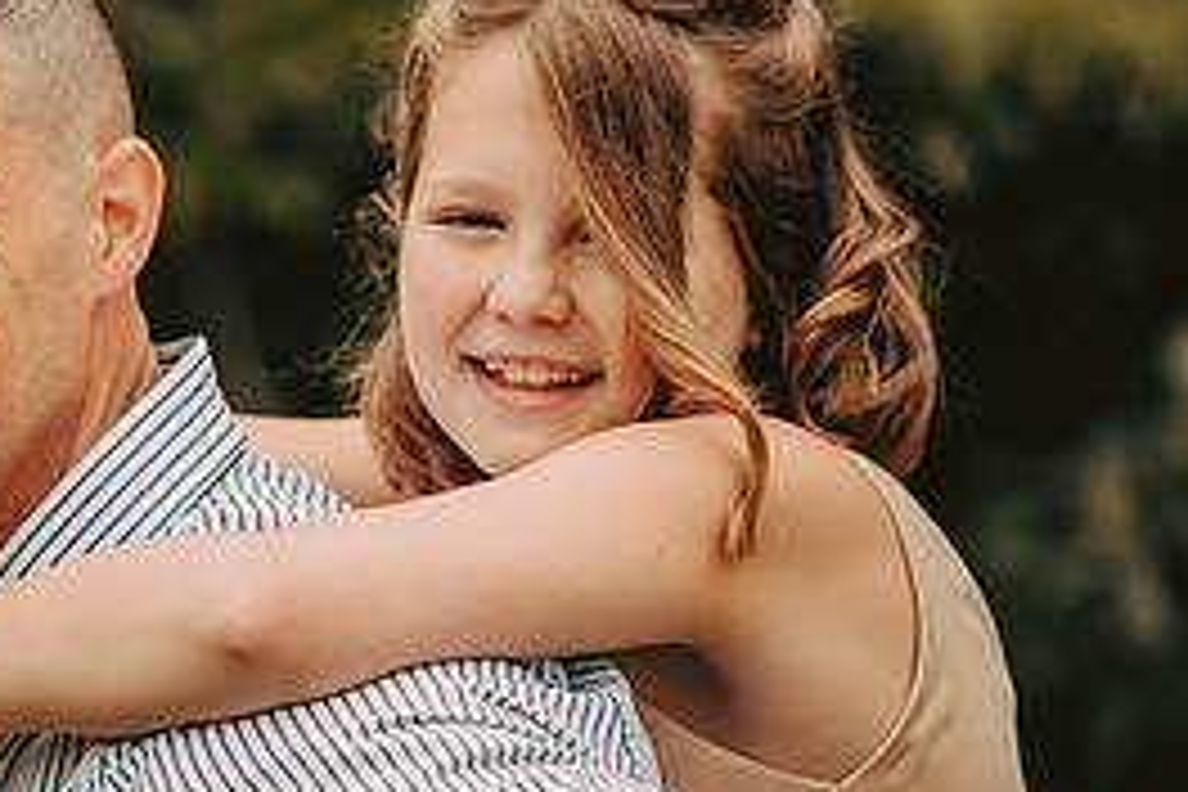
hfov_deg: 4.9
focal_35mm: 418
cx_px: 162
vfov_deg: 3.3
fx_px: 13793
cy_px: 641
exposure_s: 1/4000
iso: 640
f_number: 2.8
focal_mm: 190
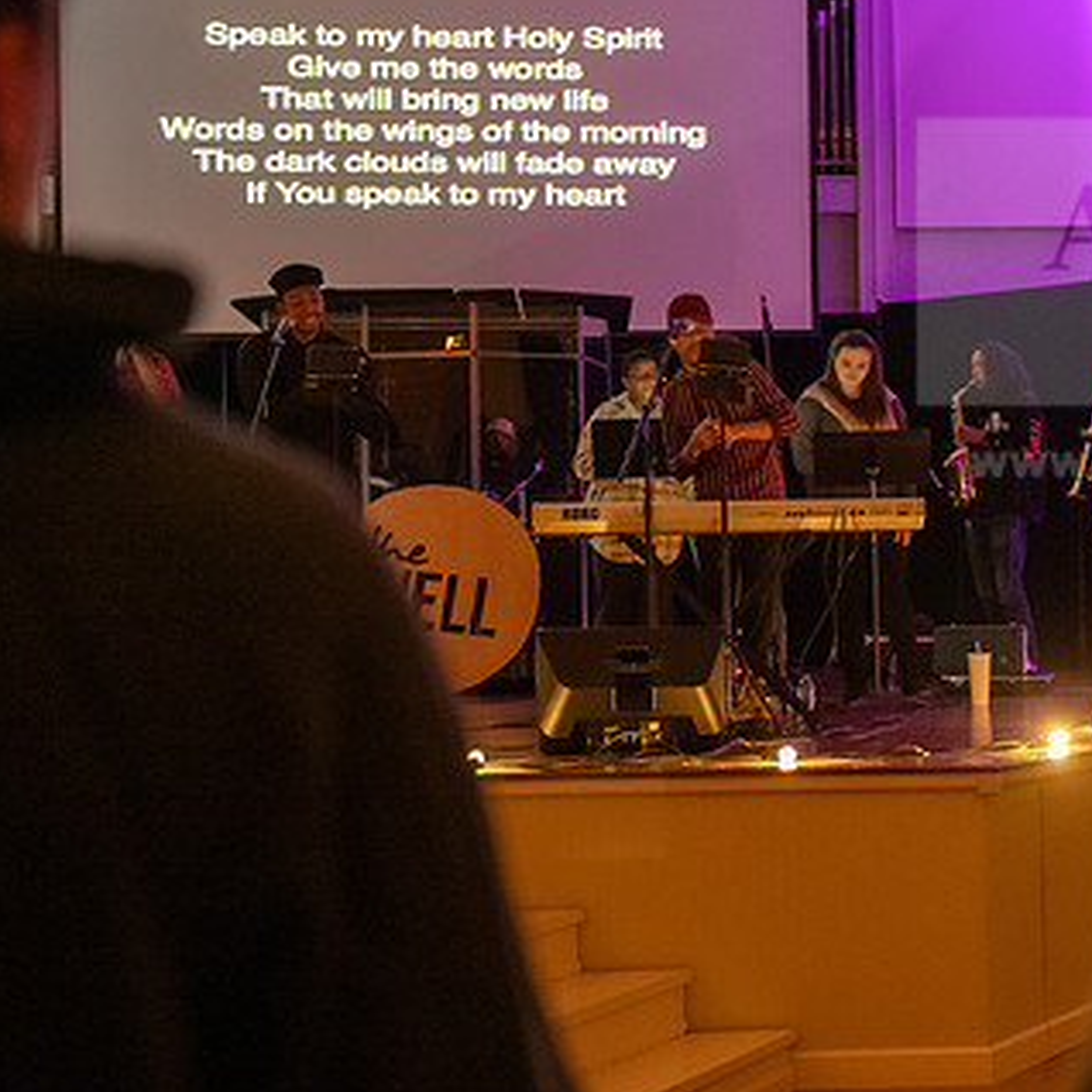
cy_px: 534
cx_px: 814
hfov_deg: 27.4
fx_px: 2213
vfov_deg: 27.7
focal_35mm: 62
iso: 8000
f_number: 2.8
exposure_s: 1/40
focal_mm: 40
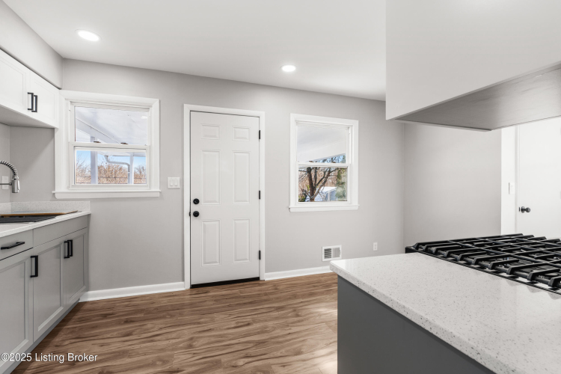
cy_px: 187
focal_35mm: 16
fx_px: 249
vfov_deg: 73.7
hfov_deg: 96.7
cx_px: 280
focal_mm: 16
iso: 400
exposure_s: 1/6
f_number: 11
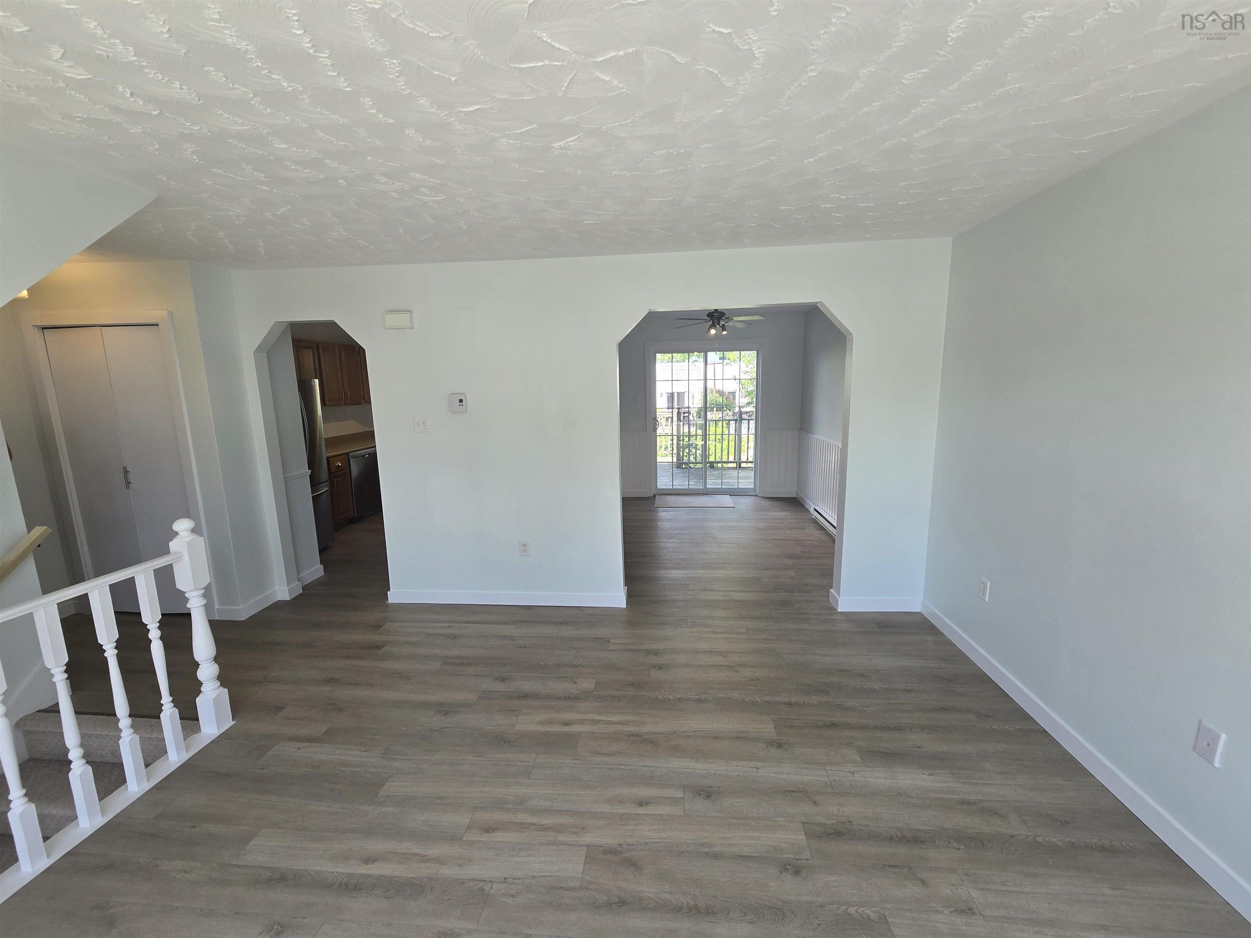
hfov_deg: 106.2
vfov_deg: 89.9
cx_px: 626
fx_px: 470
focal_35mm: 13
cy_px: 469
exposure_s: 1/135
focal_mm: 2.2
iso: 50
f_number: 2.2
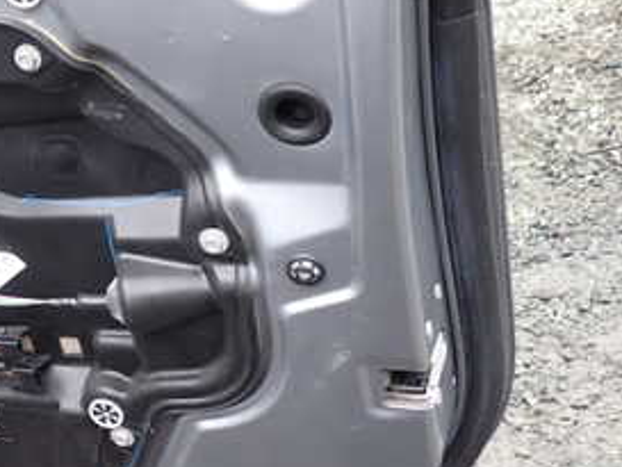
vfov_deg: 26.4
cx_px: -59
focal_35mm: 55
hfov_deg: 31.1
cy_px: 155
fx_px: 989
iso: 125
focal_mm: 4.5
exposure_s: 1/60
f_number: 2
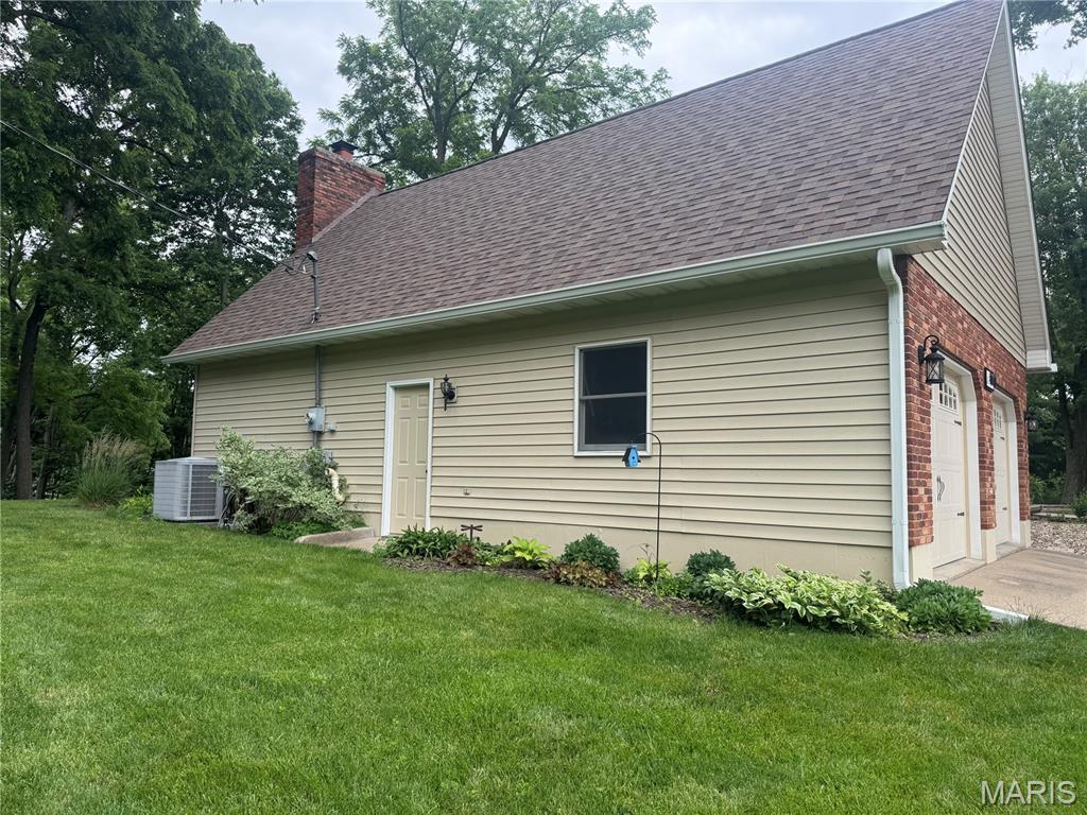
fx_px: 754
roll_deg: -0.8
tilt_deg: +5.2
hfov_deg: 71.6
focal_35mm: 24
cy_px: 408
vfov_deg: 56.8
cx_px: 544
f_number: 1.78
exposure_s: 1/539
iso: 80
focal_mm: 6.76
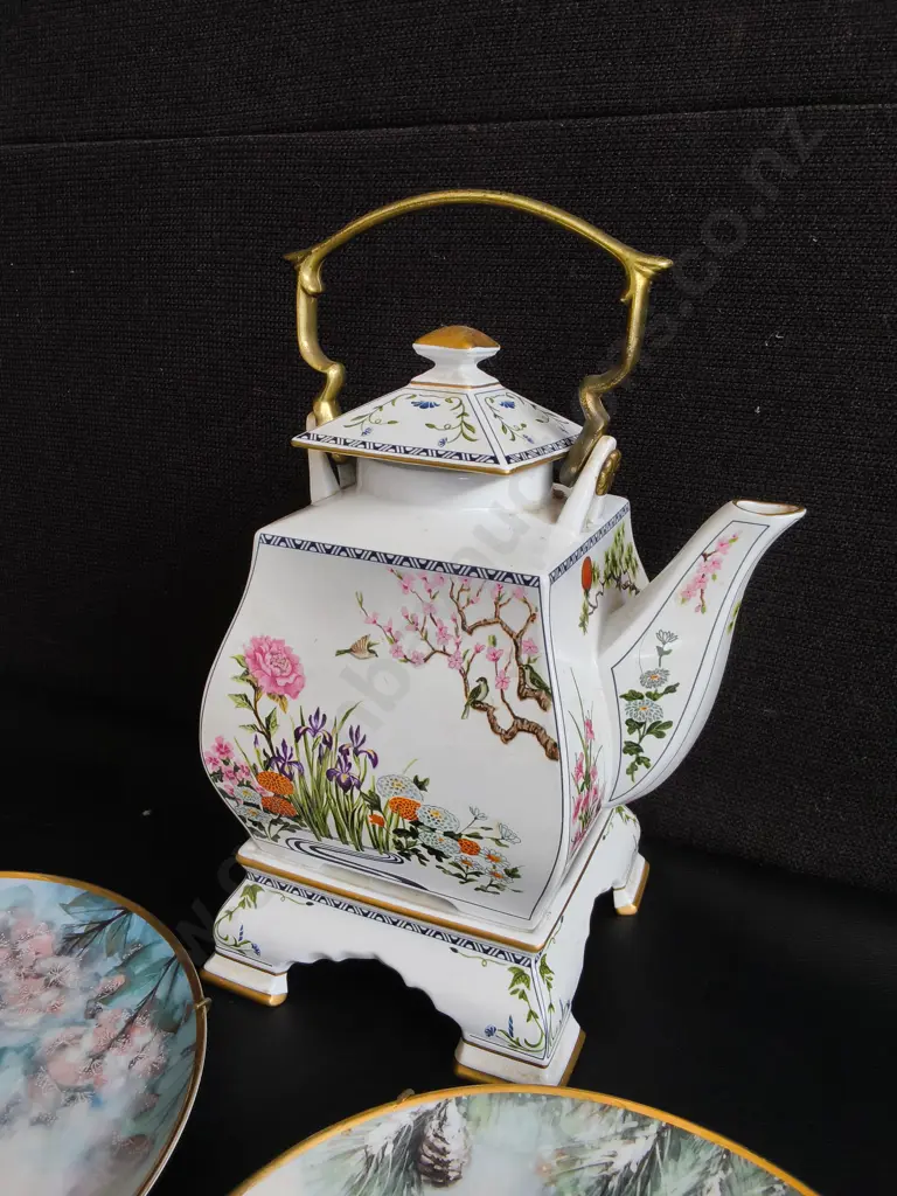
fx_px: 933
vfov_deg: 65.3
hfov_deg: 51.4
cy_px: 598
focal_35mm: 27
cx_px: 448
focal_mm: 2.87
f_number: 2
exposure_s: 1/133
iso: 32
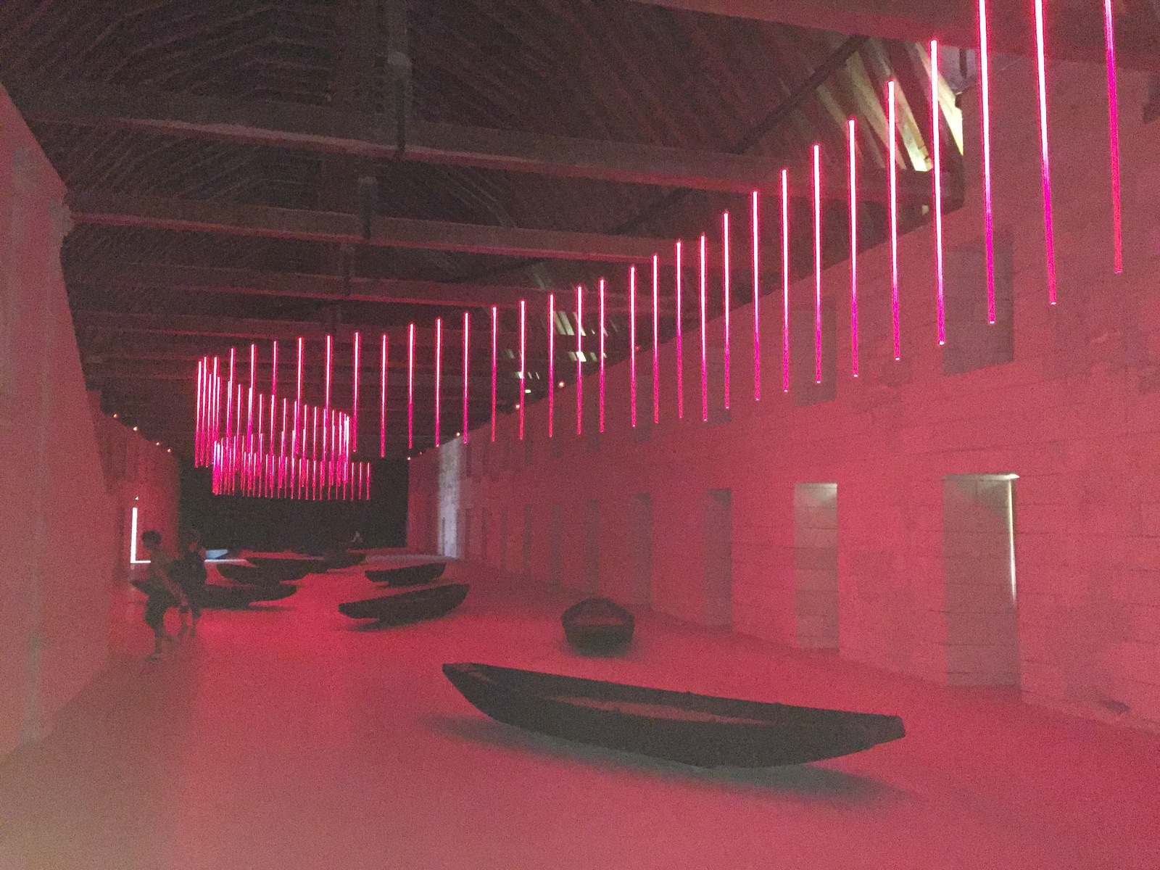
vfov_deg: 48.2
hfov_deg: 61.7
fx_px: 972
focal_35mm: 29
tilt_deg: +5.9
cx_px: 580
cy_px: 435
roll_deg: -0.2
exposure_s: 1/17
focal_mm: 4.15
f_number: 2.2
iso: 2000
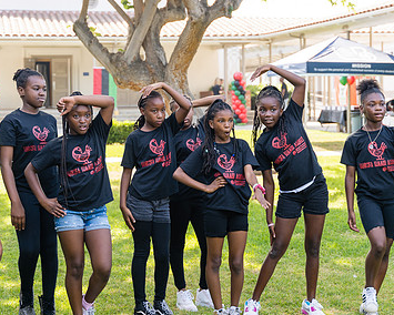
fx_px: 840
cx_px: 191
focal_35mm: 72
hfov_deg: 26.4
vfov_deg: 21.2
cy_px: 117
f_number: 2.8
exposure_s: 1/500
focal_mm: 47
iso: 200
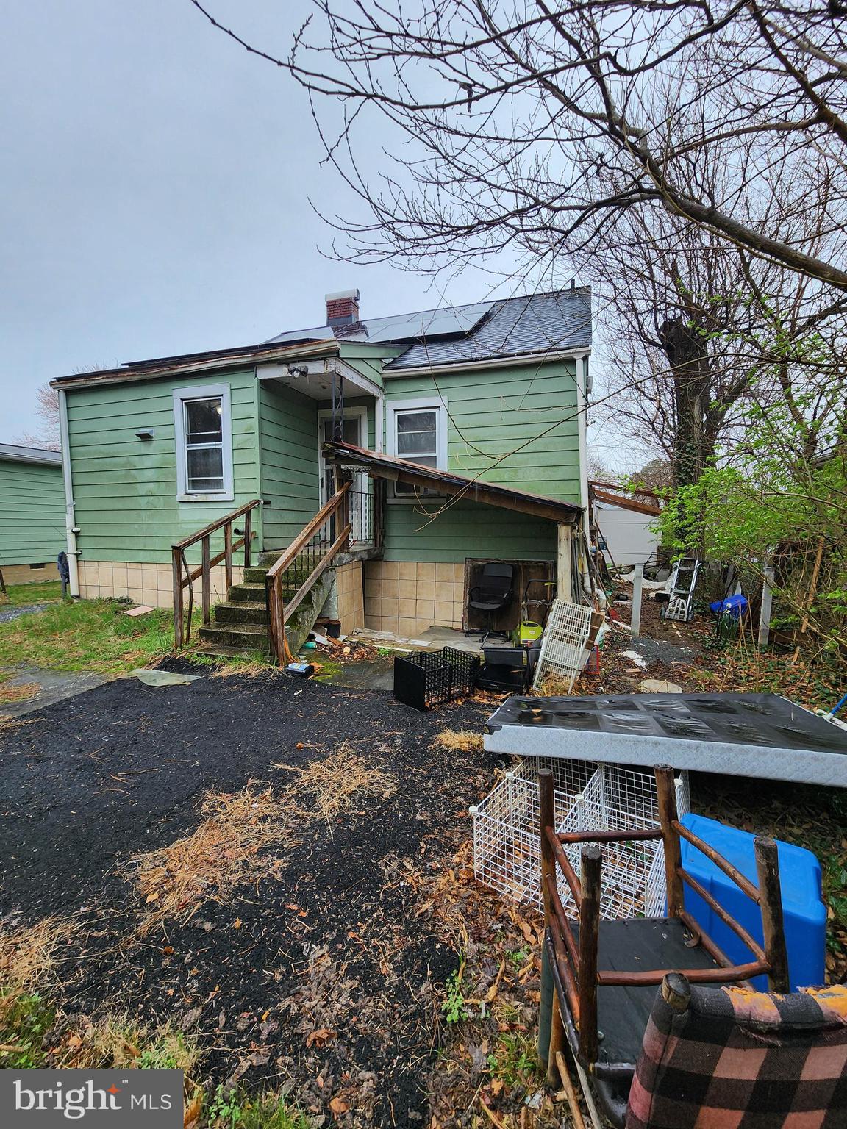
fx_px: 424
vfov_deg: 106.2
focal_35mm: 13
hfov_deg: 89.9
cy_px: 564
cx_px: 424
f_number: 2.2
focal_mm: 2.2
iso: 50
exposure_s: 1/229
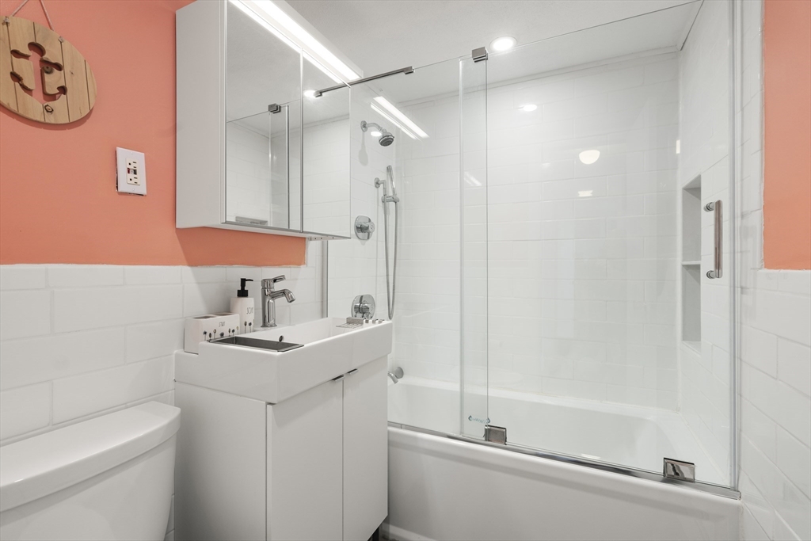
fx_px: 360
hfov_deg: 96.7
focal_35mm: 16
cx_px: 406
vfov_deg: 73.8
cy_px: 270
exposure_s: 1/15
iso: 320
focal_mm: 16
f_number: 7.1
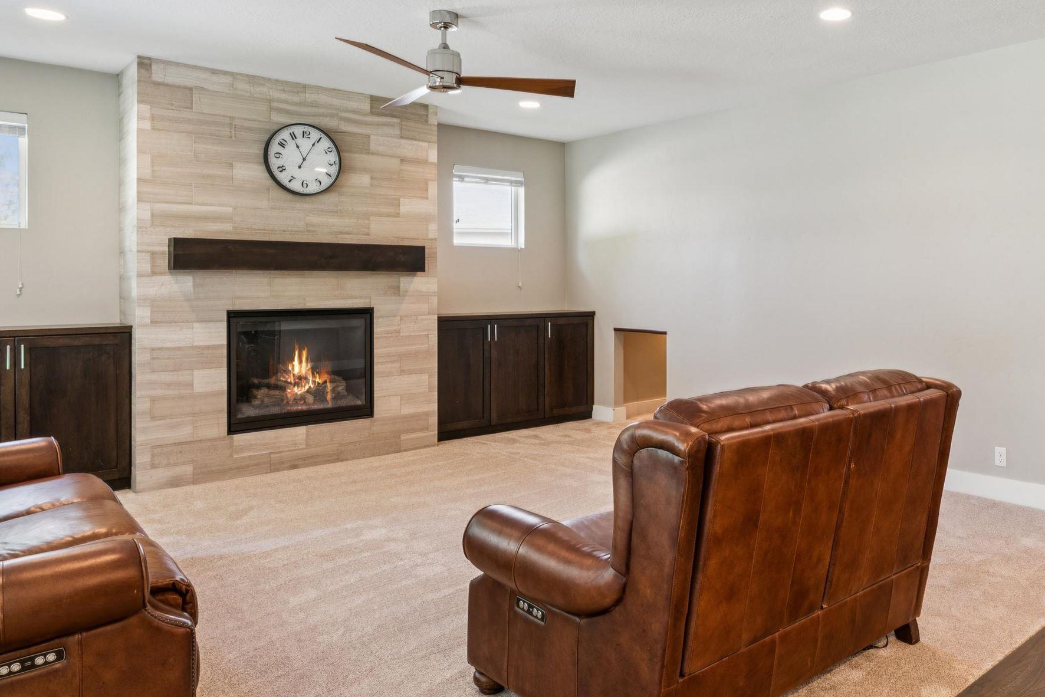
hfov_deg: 65.5
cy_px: 287
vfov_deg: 47.7
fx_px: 785
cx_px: 696
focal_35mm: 27
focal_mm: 15.6
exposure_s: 1/2.5
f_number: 14
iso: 400
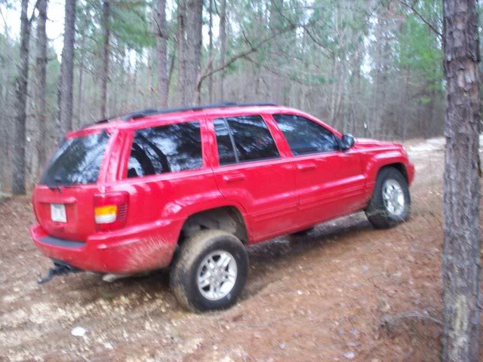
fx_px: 502
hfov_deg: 51.4
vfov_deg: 39.7
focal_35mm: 36
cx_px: 242
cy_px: 181
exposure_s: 1/9
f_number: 4.5
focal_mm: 6
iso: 200
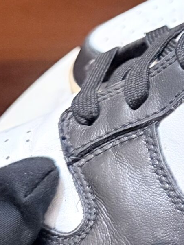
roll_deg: +6.7
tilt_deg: -28.6
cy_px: -27
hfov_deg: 12.6
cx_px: 380
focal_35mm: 102
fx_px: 722
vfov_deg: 18.5
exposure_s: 1/50
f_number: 1.78
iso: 800
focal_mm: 6.76
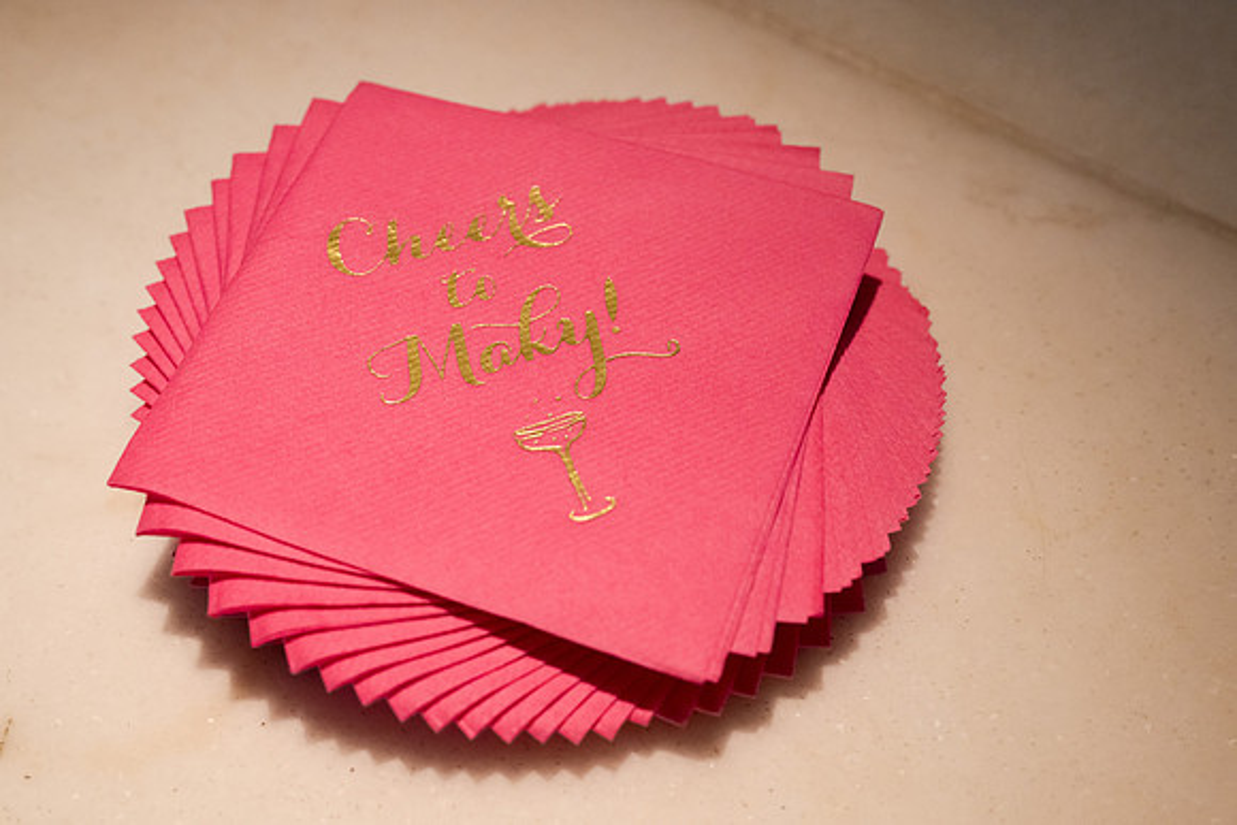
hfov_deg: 34.6
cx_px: 625
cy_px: 419
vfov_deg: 23.5
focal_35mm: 58
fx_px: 1988
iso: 2500
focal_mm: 54
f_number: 5
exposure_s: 1/125
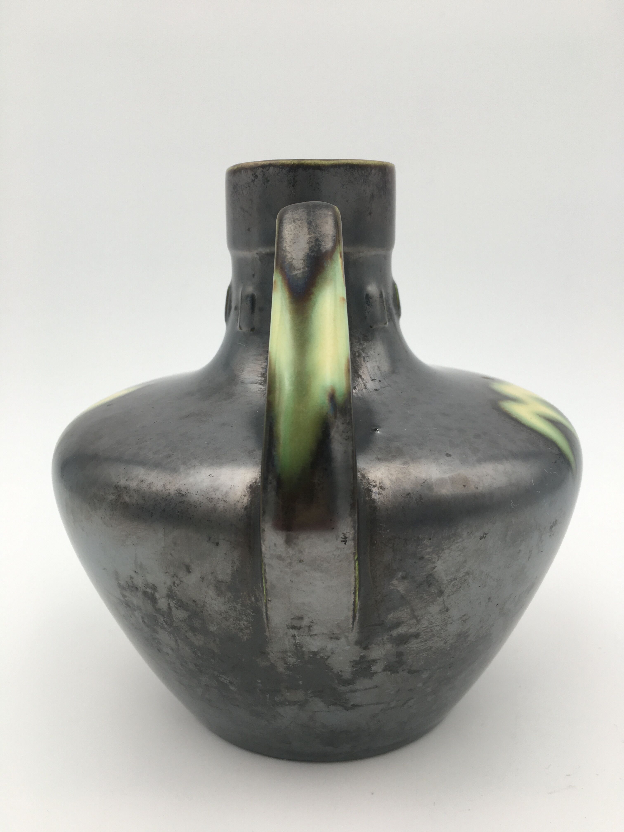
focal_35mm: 29
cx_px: 312
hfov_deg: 48.2
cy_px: 416
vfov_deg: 61.7
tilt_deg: -12.3
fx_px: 697
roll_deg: +0.5
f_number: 2.2
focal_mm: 4.15
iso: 25
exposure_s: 1/120
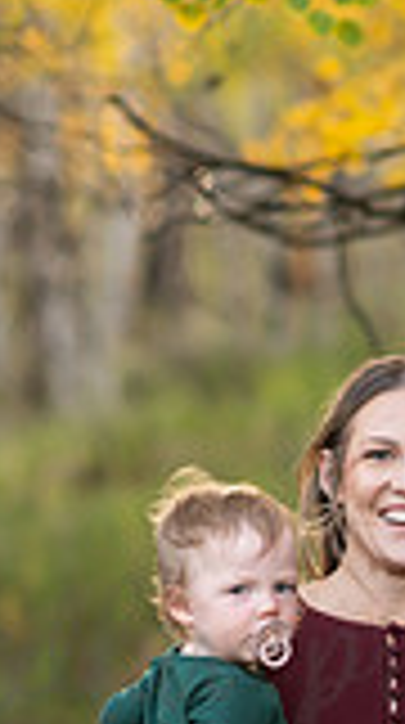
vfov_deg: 8.6
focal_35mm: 249
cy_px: 661
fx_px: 4776
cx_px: 506
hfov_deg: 4.8
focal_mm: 85
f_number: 2
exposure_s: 1/320
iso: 250
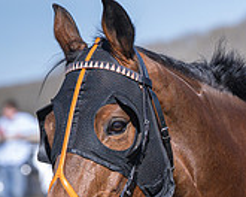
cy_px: 223
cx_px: 223
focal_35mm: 504
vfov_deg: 3.1
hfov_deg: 3.8
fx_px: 3669
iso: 200
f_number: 4
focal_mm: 110
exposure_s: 1/1600
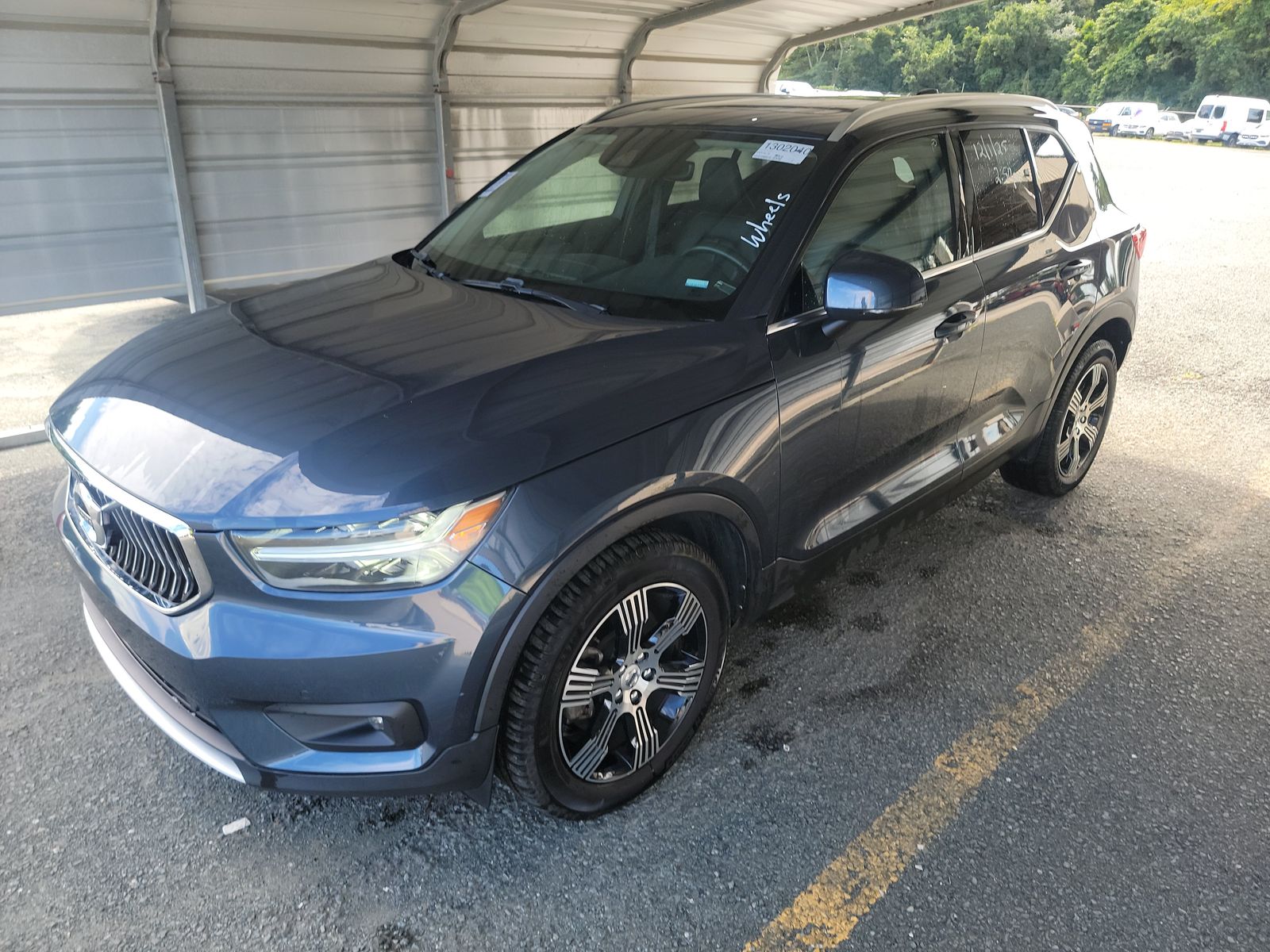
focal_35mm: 24
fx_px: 881
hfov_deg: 71.6
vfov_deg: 56.8
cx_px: 635
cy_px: 476
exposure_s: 1/119
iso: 59
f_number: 1.8
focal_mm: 6.7
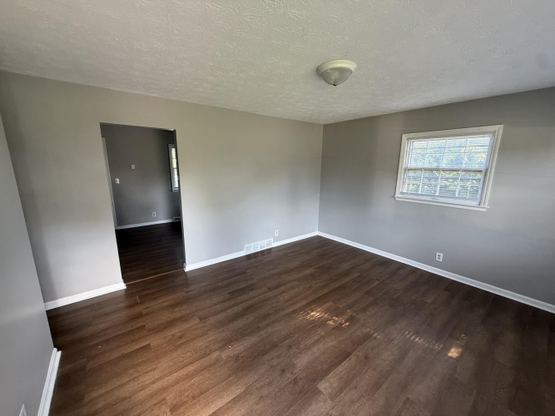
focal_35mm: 14
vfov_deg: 85.7
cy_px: 208
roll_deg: -0.7
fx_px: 224
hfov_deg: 102.1
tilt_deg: -10.5
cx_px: 278
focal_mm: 2.22
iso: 250
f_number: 2.2
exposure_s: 1/99
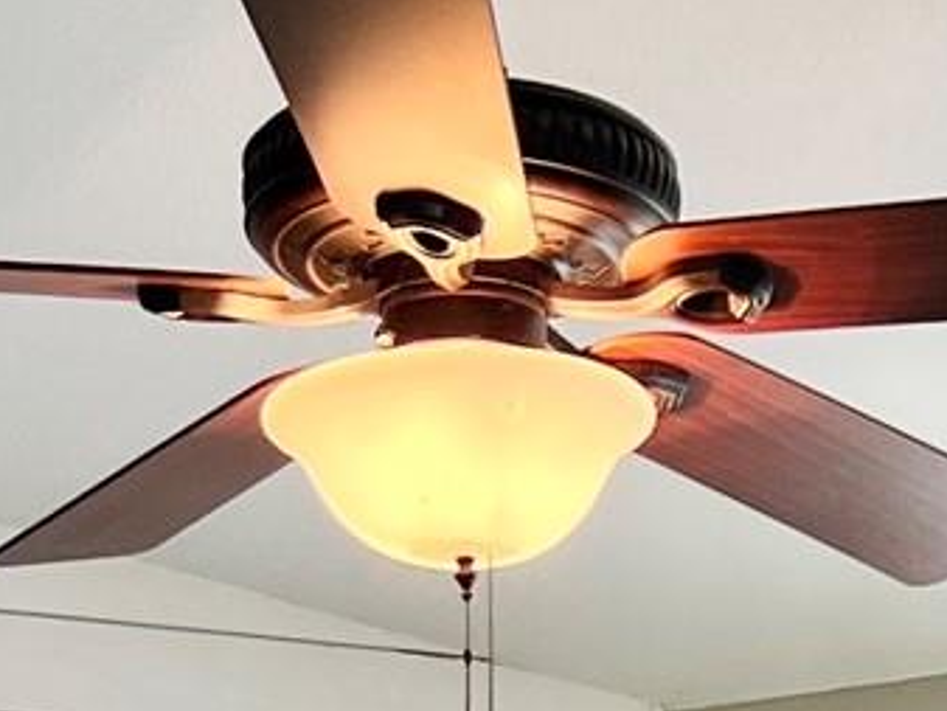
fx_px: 4324
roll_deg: +0.2
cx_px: 795
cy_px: 1841
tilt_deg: -0.8
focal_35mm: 158
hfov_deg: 12.4
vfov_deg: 8.4
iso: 50
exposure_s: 1/120
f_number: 1.5
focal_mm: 5.7
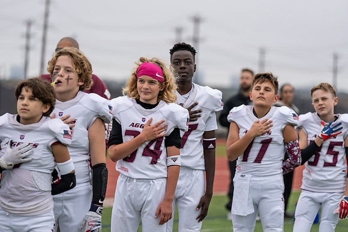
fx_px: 1363
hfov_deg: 14.5
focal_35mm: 141
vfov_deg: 9.7
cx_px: 174
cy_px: 116
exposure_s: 1/1250
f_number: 2.8
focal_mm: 141
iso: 500
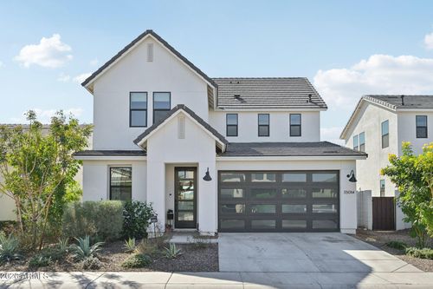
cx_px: 216
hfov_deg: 61.9
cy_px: 144
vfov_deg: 43.6
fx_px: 361
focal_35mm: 30
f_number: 8
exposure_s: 1/320
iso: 100
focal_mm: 30
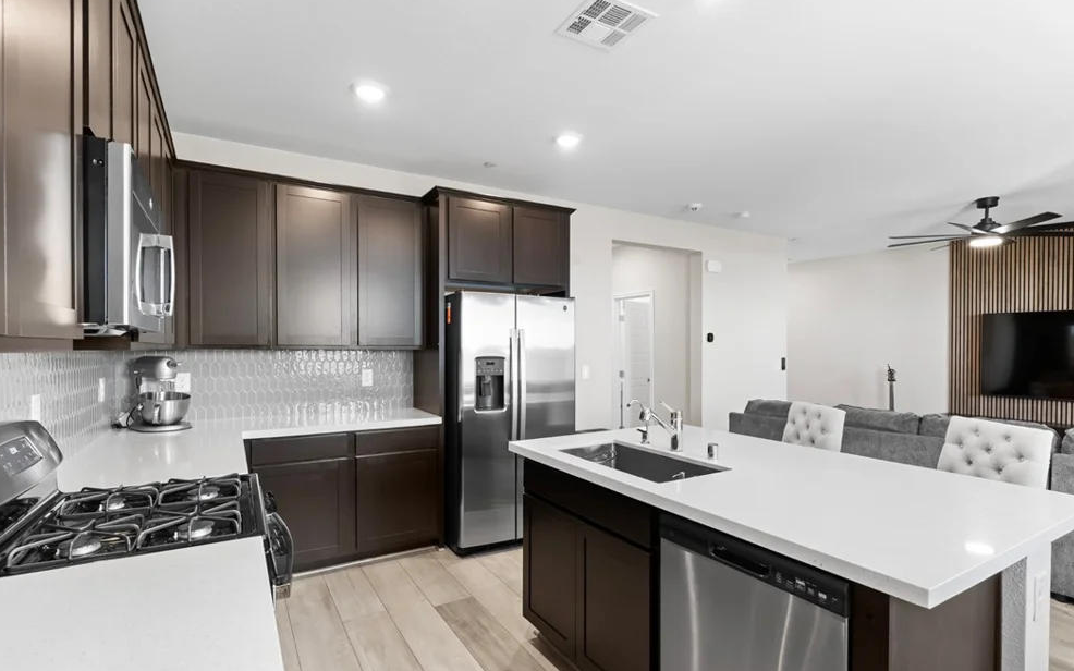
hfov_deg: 91.1
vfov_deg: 64.9
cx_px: 544
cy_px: 357
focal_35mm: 18
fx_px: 527
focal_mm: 17
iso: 400
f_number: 8
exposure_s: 1/13
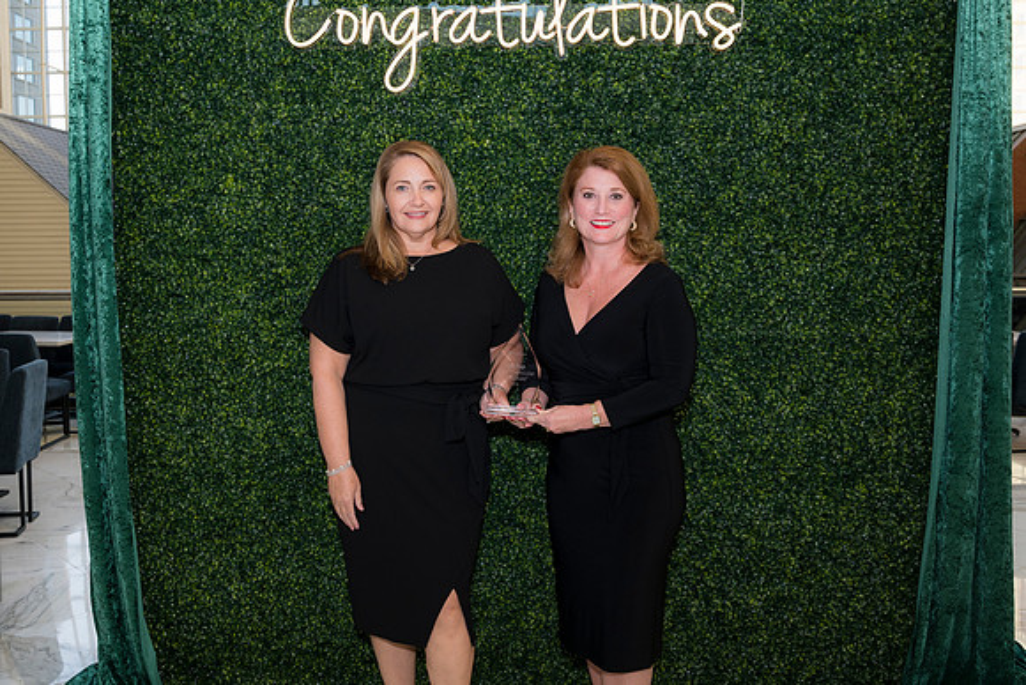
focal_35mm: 32
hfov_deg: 58.0
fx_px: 926
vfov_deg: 40.6
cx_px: 513
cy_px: 342
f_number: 5
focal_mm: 32.5
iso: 400
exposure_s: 1/160
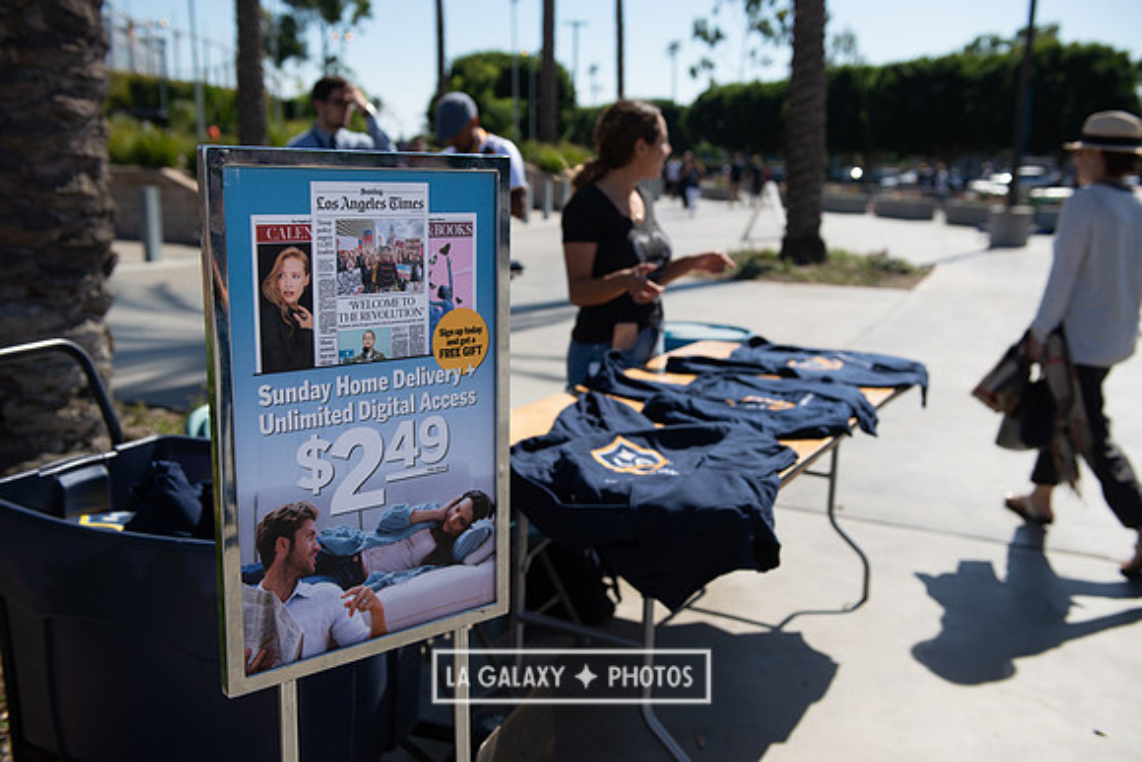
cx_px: 571
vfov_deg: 37.9
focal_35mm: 35
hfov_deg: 54.4
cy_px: 381
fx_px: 1110
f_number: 4
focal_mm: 35
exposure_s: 1/2500
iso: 200
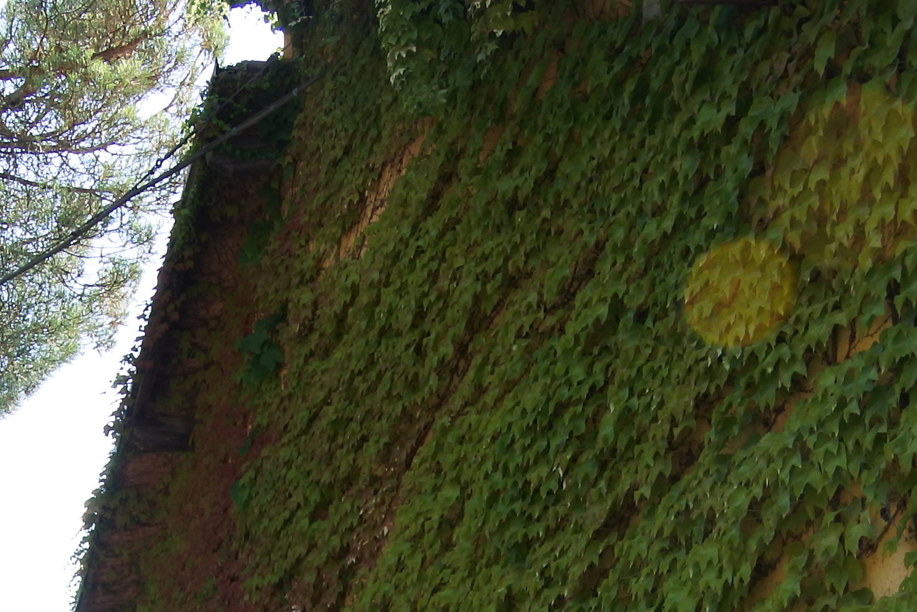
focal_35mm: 90
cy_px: 772
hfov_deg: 22.3
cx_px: 193
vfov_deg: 14.6
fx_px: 2293
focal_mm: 10
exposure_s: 1/250
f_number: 4
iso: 160
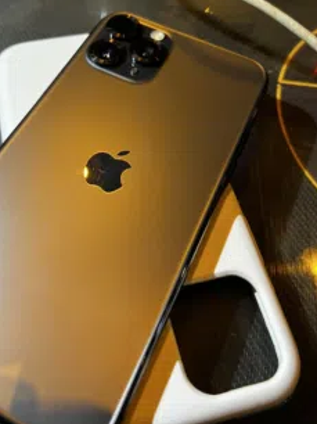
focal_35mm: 34
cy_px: 166
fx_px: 416
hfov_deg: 41.4
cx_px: 118
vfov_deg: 53.6
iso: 400
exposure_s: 1/50
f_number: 1.5
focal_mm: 5.7
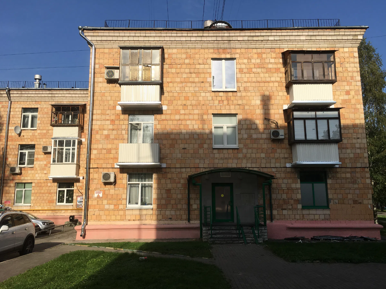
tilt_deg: +11.5
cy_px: 144
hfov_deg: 61.7
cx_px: 193
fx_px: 323
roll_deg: +0.7
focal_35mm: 29
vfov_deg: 48.2
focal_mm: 4.15
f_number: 2.2
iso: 25
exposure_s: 1/1876
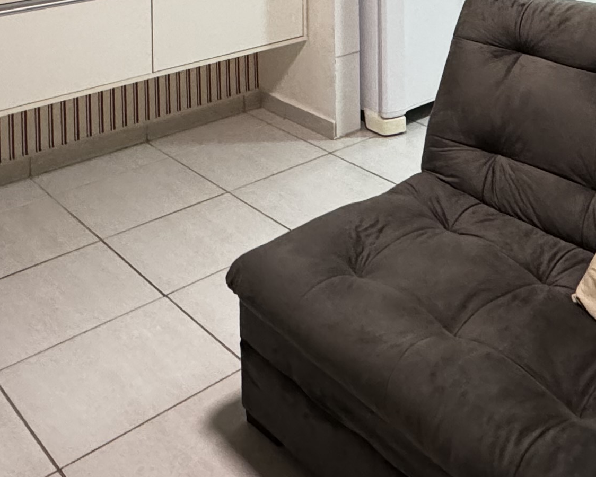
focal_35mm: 49
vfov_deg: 25.2
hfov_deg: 36.4
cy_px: -195
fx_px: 865
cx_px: 498
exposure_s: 1/60
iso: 400
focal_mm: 2.22
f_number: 2.2
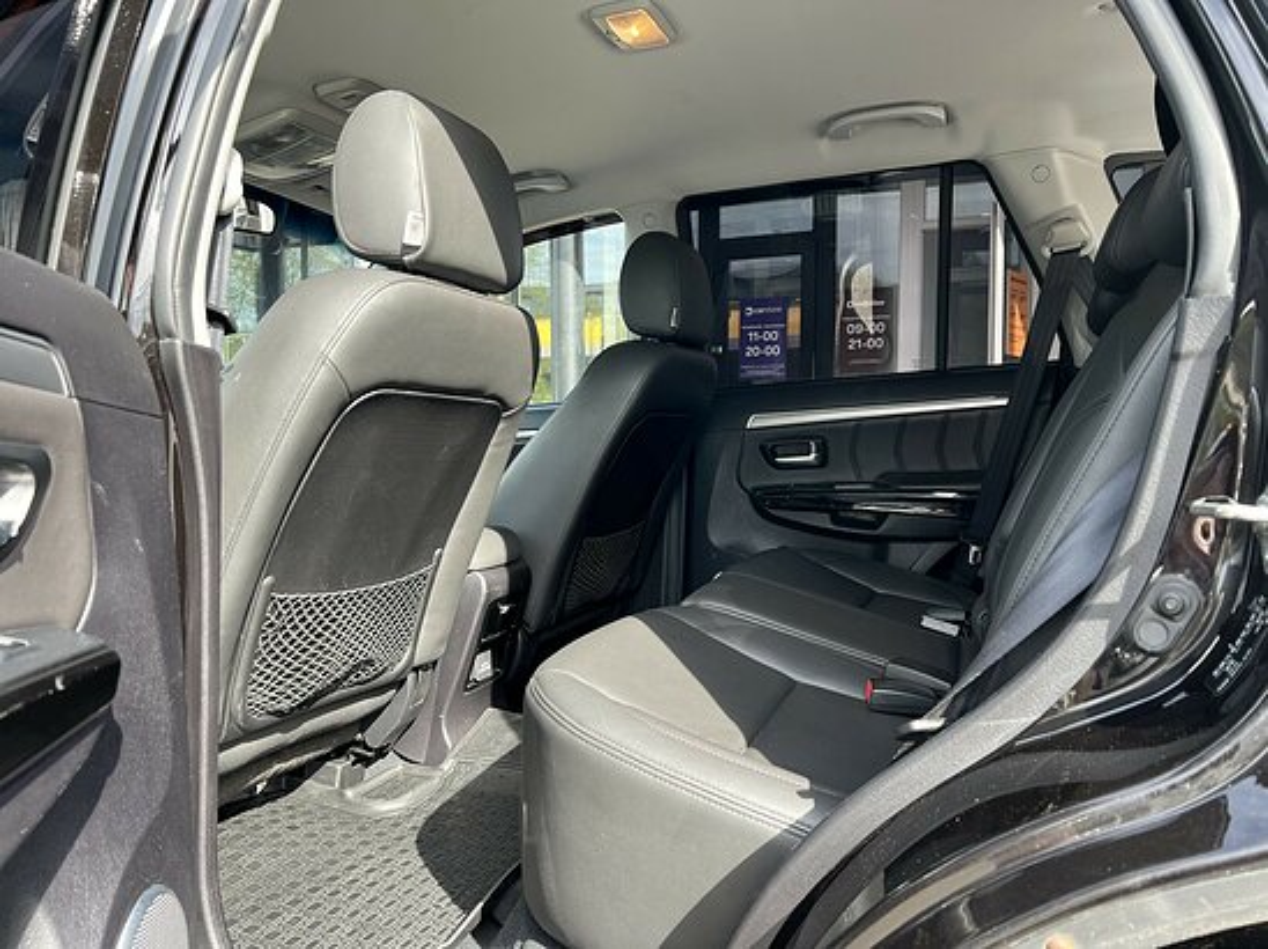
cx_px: 634
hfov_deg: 67.3
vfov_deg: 53.0
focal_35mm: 26
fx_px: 952
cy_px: 474
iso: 40
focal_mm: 5.7
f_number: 1.5
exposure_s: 1/249
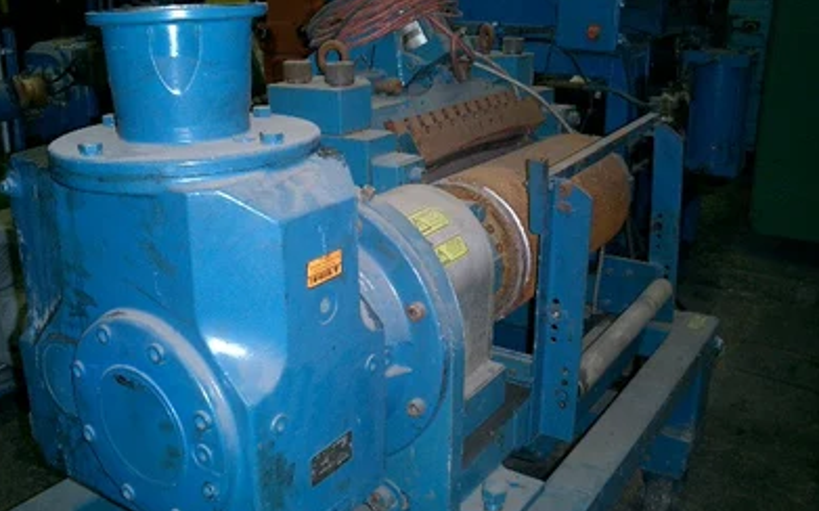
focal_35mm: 38
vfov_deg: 33.5
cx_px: 404
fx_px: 848
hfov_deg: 51.6
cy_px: 247
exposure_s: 1/40
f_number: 4.2
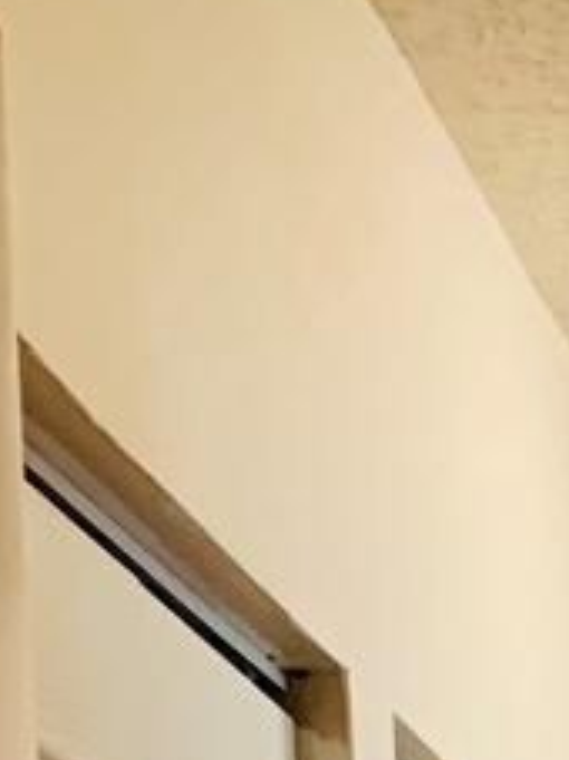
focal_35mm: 176
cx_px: 1115
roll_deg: +1.3
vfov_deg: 9.3
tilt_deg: -6.7
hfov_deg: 8.1
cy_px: 2149
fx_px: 3861
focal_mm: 4.25
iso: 125
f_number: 1.8
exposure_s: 1/60
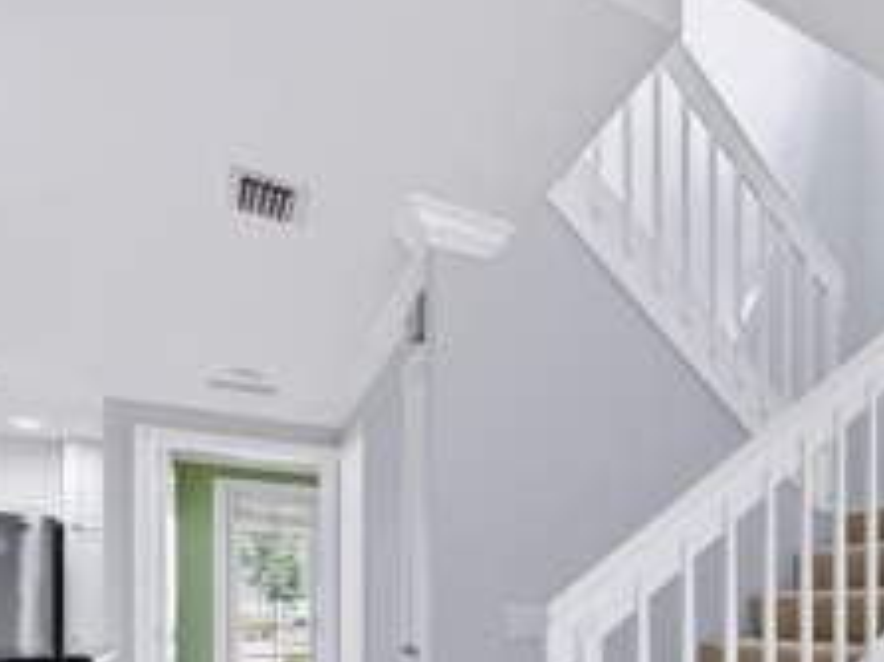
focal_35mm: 29
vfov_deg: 43.3
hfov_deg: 53.7
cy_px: 616
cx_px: 801
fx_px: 740
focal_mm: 14
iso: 320
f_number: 9
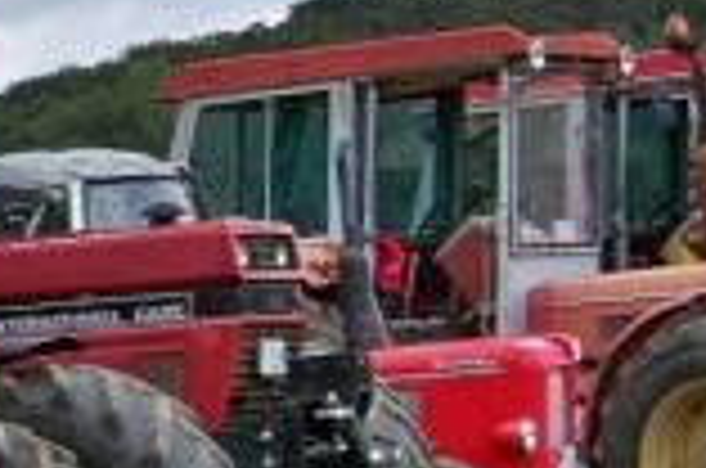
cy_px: 202
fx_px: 4364
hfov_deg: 8.9
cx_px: -499
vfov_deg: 6.1
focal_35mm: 223
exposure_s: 1/400
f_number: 3.7
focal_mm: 7.5
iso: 80
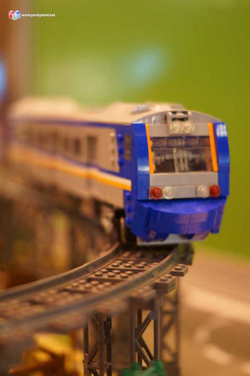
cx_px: 125
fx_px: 781
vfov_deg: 27.0
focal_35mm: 75
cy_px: 188
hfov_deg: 18.2
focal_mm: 50
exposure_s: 1/80
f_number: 1.8
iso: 800
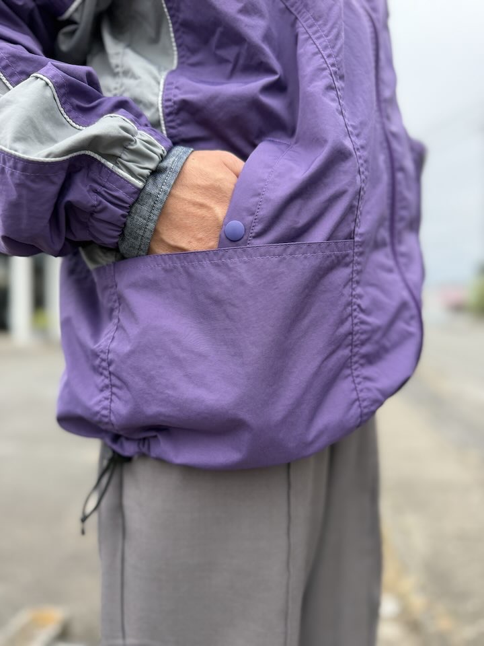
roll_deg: +0.5
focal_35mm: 24
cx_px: 242
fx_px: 447
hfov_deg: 56.8
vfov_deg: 71.6
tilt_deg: -1.8
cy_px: 323
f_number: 1.78
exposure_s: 1/1337
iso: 100
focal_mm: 6.76
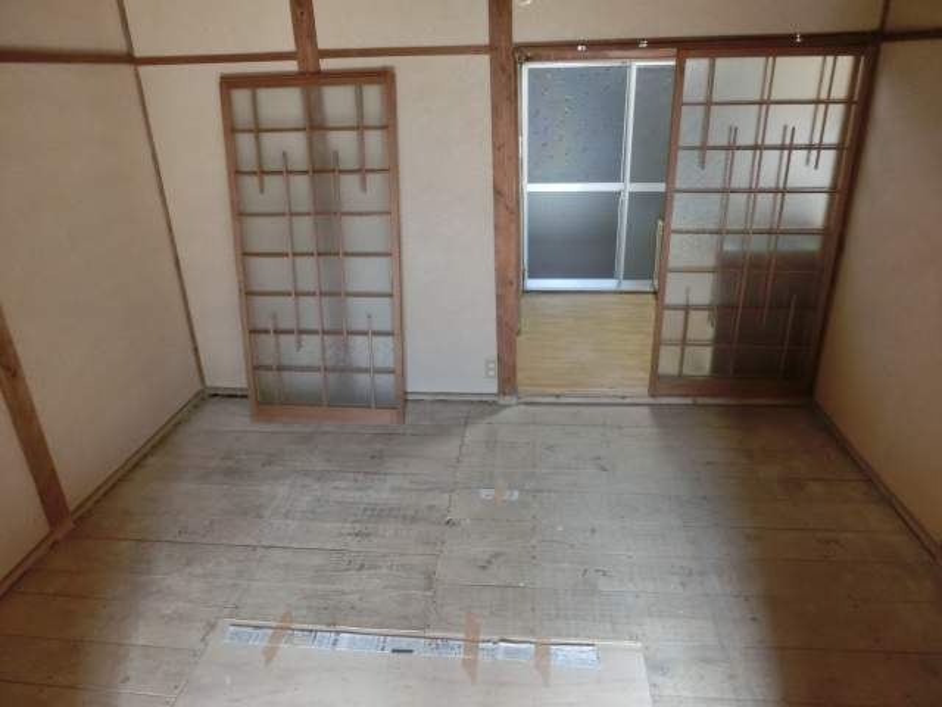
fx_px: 653
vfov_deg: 56.8
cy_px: 354
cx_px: 471
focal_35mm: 24
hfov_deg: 71.6
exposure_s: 1/80
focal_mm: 4.24
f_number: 3
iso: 800
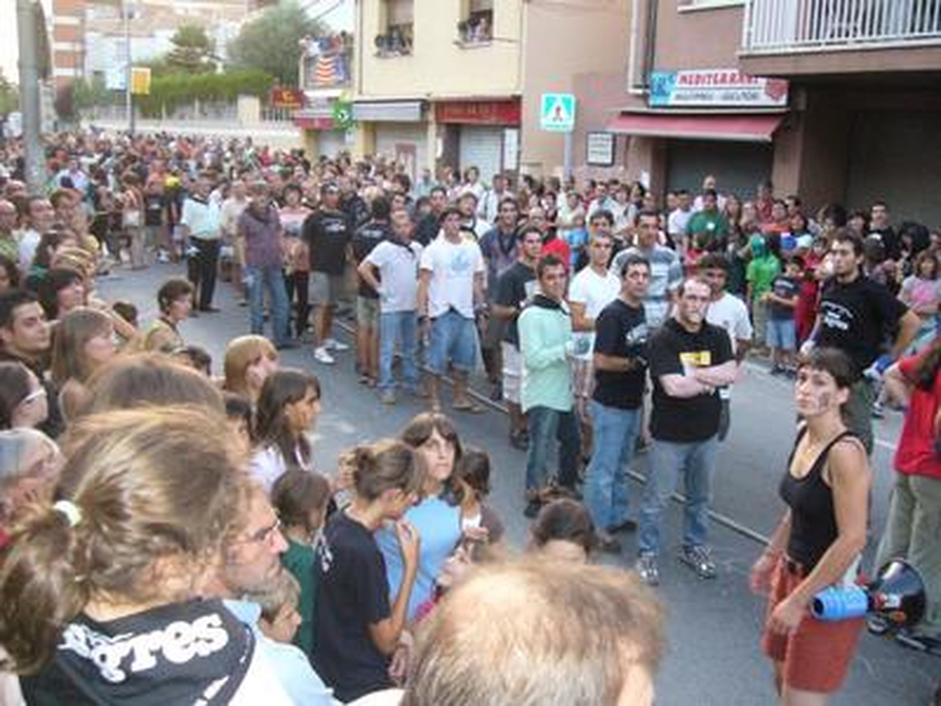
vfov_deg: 40.7
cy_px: 353
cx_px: 470
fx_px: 951
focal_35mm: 35
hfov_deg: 52.6
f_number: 2.8
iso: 320
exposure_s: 1/60
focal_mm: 5.8
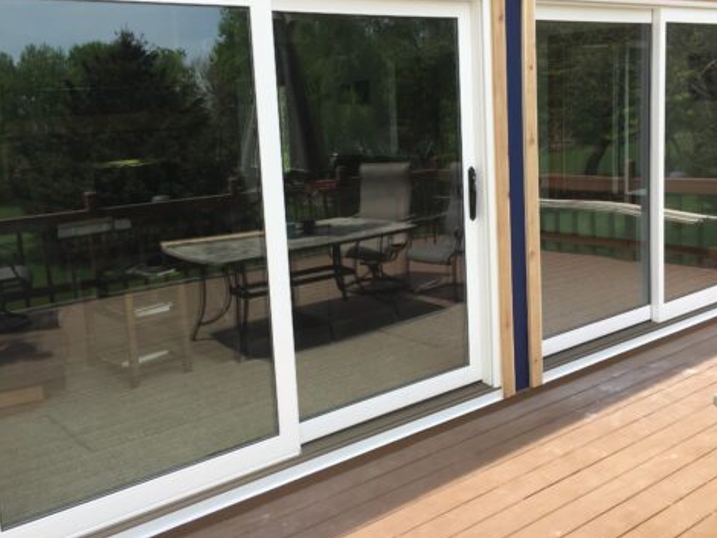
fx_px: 767
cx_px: 358
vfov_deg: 38.6
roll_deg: +2.2
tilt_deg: -7.4
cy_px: 218
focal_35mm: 37
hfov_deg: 50.1
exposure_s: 1/769
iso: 25
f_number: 2.2
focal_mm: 4.15
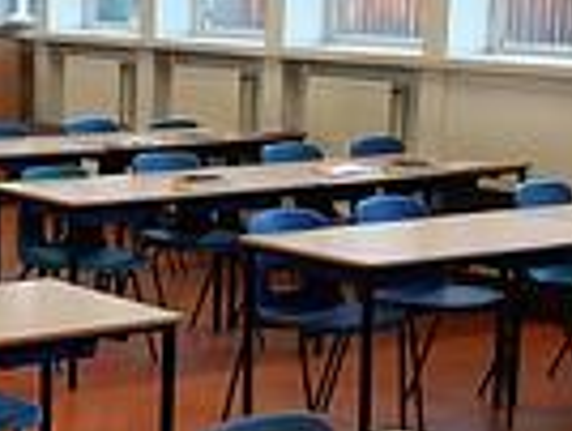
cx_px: 34
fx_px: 1606
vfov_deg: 15.3
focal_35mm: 97
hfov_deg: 19.7
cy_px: 250
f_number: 1.8
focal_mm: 4
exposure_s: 1/60
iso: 250
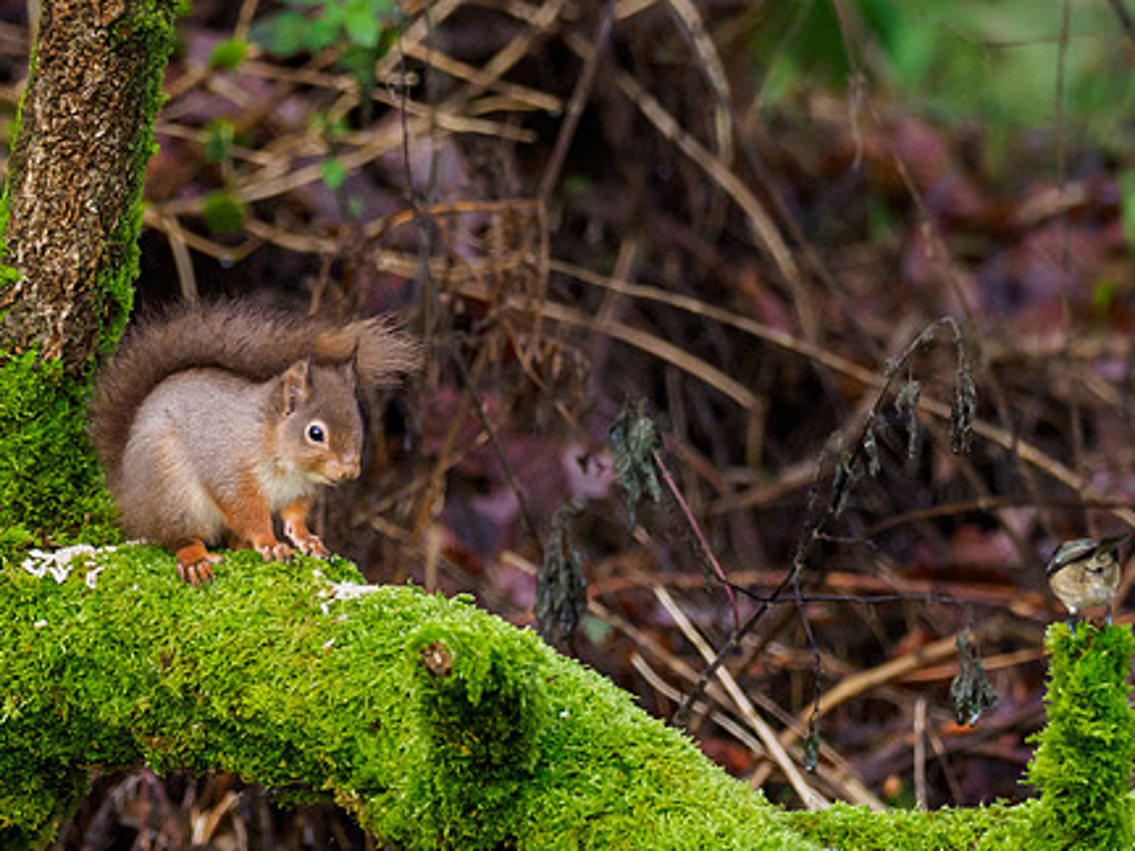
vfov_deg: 1.3
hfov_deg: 1.8
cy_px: 491
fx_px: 36166
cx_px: 304
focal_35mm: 1103
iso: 1600
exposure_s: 1/250
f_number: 4
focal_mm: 300
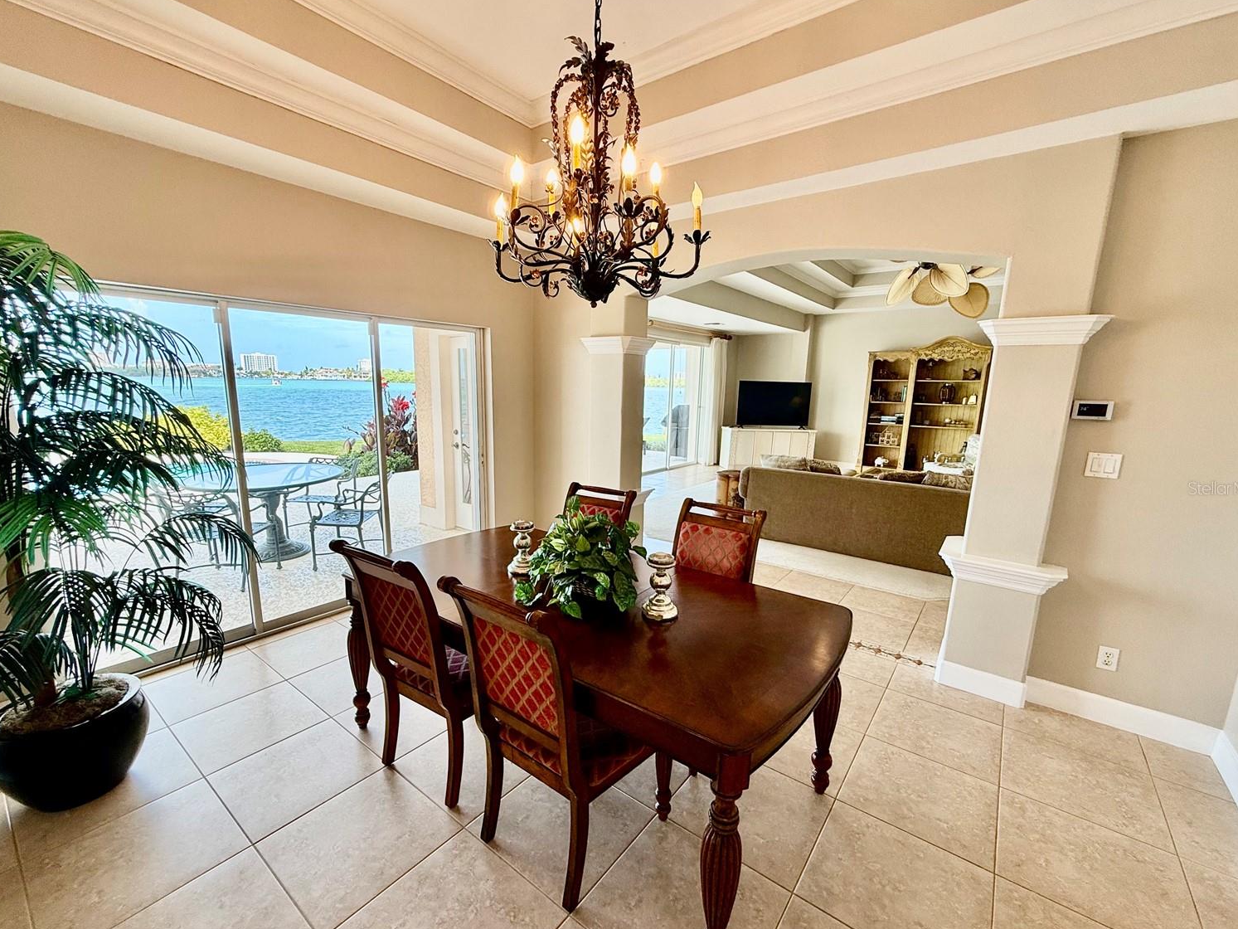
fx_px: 537
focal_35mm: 15
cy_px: 488
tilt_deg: -10.6
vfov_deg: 81.7
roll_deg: -1.7
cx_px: 603
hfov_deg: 98.1
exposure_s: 1/132
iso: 64
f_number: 2.2
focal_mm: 2.22
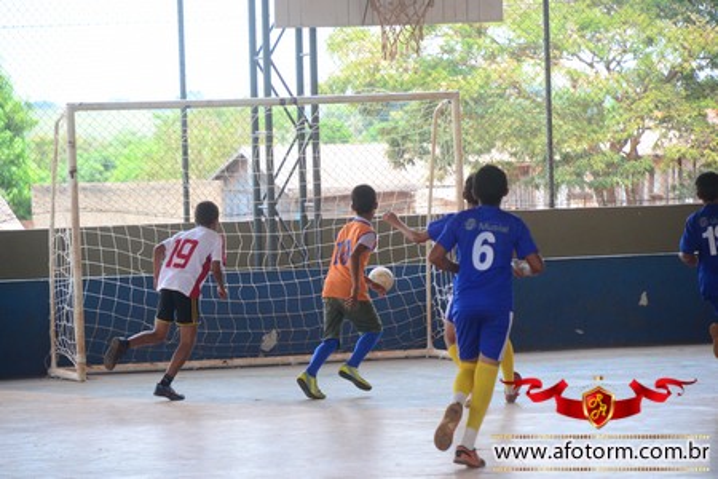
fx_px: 4038
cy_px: 240
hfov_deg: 10.2
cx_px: 359
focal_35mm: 202
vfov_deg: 6.8
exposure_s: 1/500
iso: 800
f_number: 5.6
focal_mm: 135
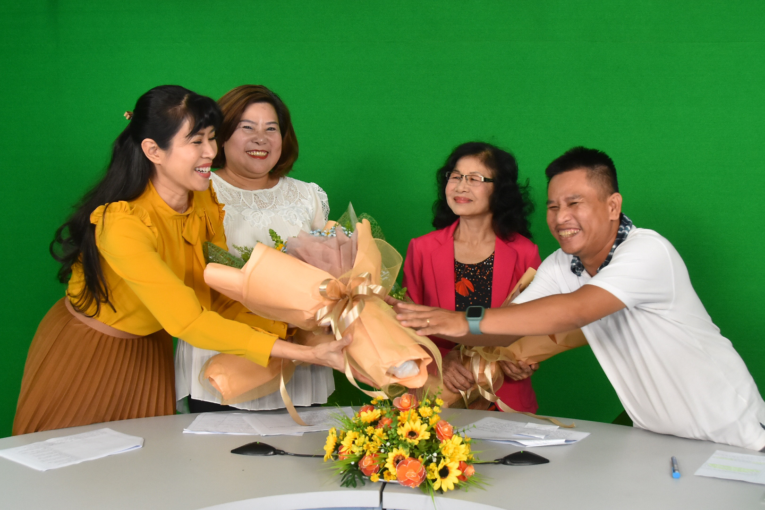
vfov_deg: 40.0
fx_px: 701
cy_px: 255
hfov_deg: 57.2
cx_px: 382
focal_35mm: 33
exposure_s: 1/200
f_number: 5
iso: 800
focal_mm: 22
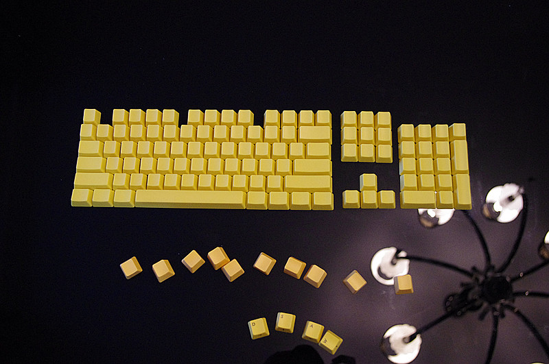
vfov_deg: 31.8
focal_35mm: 42
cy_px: 182
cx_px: 274
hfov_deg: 46.5
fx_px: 640
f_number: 4
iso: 3200
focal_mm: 28.13
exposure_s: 1/25
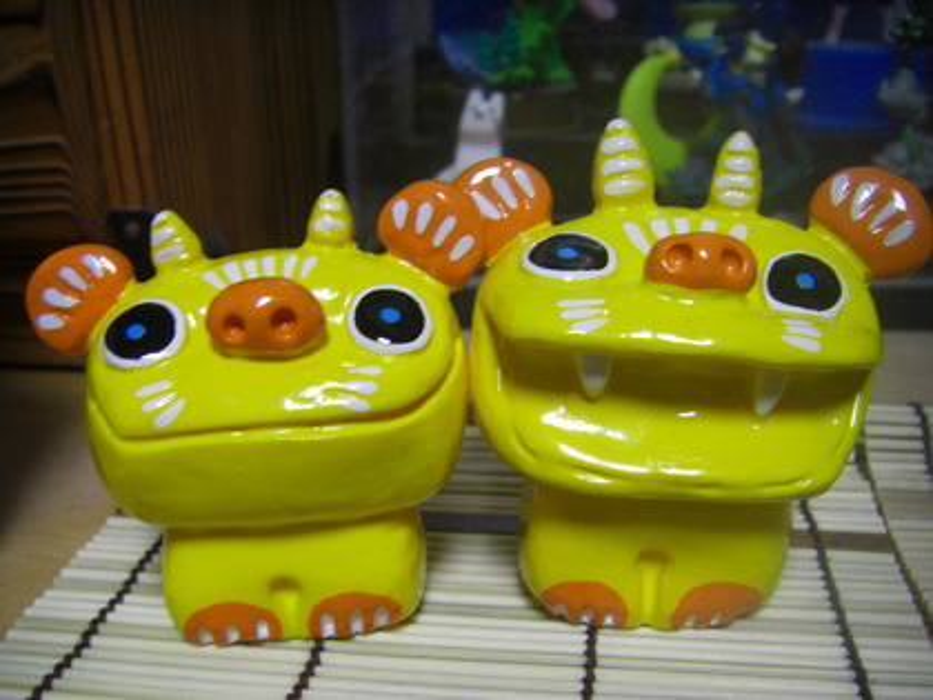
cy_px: 350
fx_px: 1024
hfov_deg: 49.0
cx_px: 466
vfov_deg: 37.7
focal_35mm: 38
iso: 200
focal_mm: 6.3
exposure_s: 1/13
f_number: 3.4
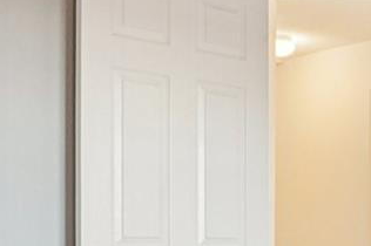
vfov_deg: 17.4
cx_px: 410
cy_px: 264
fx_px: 782
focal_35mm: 76
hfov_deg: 24.8
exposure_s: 1/15
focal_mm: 10
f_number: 8
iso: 400
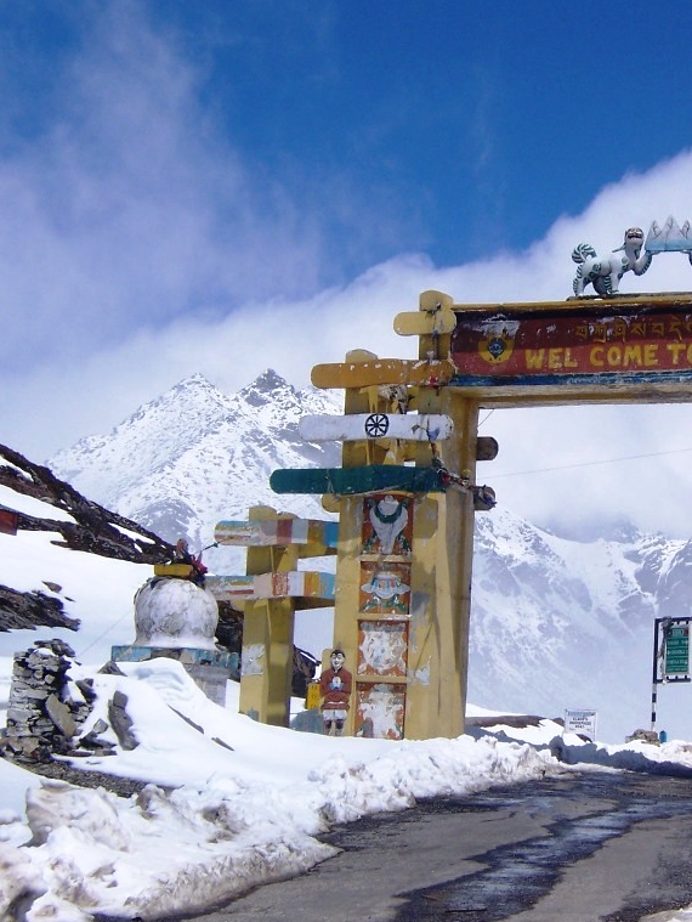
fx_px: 2370
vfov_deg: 22.0
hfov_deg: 16.4
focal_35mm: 89
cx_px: 595
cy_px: 459
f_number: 6.7
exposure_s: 1/750
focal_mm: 11
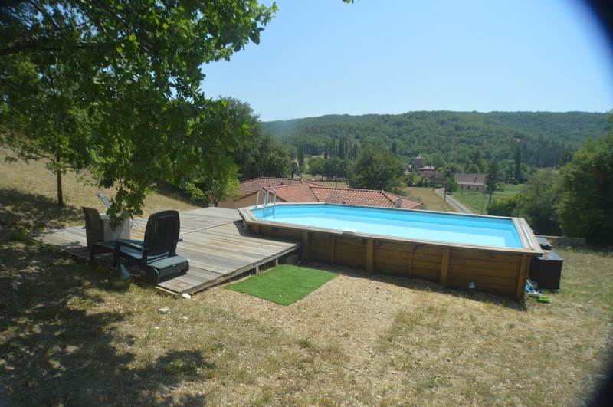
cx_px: 306
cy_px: 204
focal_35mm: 27
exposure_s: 1/250
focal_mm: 18
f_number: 8
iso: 100
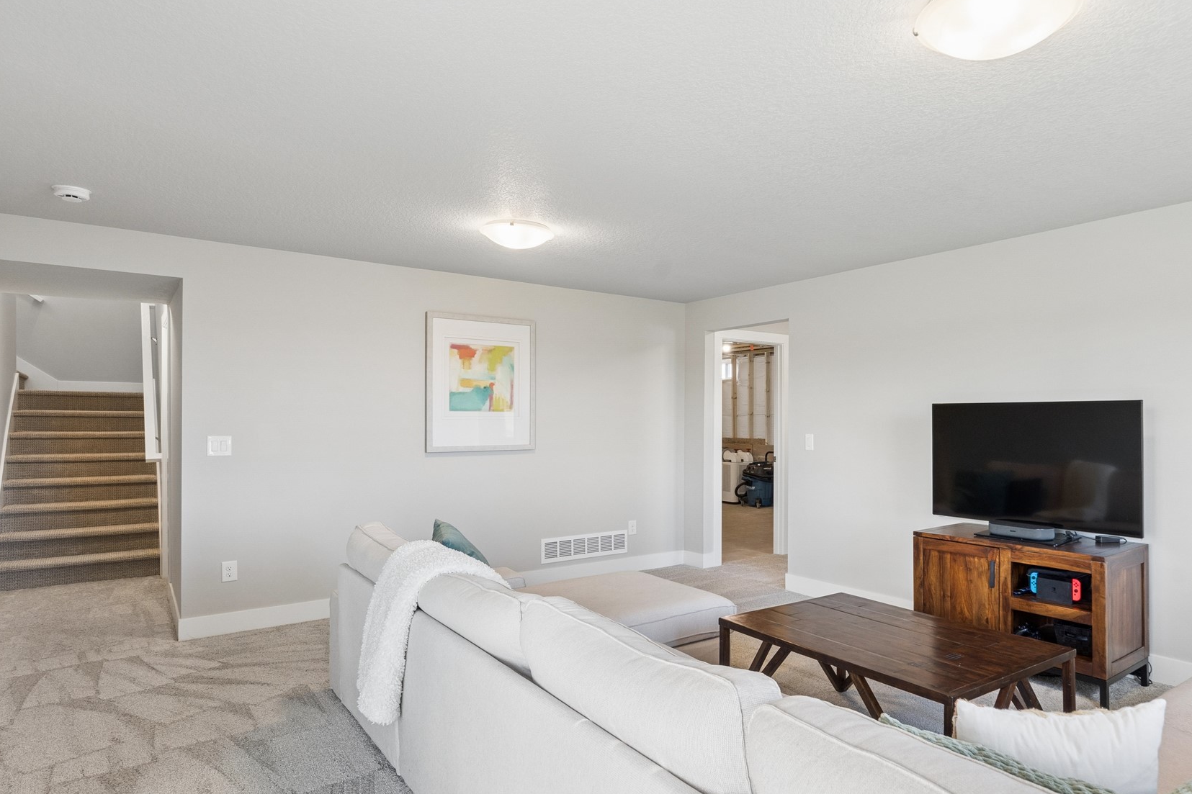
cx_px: 729
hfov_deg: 80.0
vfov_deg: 59.2
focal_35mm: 21
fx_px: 695
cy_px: 454
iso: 800
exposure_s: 1/40
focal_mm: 16
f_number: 8
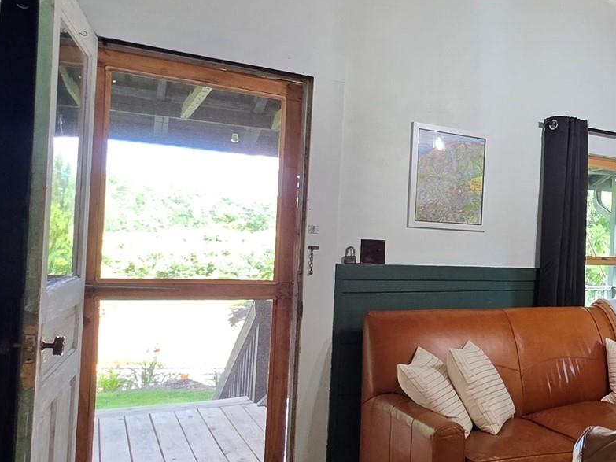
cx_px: 596
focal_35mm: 34
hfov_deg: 46.5
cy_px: 249
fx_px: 605
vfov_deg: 41.8
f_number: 1.9
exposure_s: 1/120
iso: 250
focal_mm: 2.2
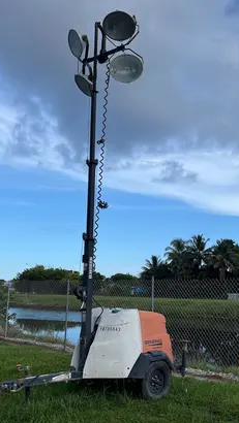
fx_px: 428
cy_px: 212
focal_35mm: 38
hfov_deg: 31.1
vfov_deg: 52.8
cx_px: 152
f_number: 1.6
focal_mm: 5.1
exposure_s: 1/2967
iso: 50
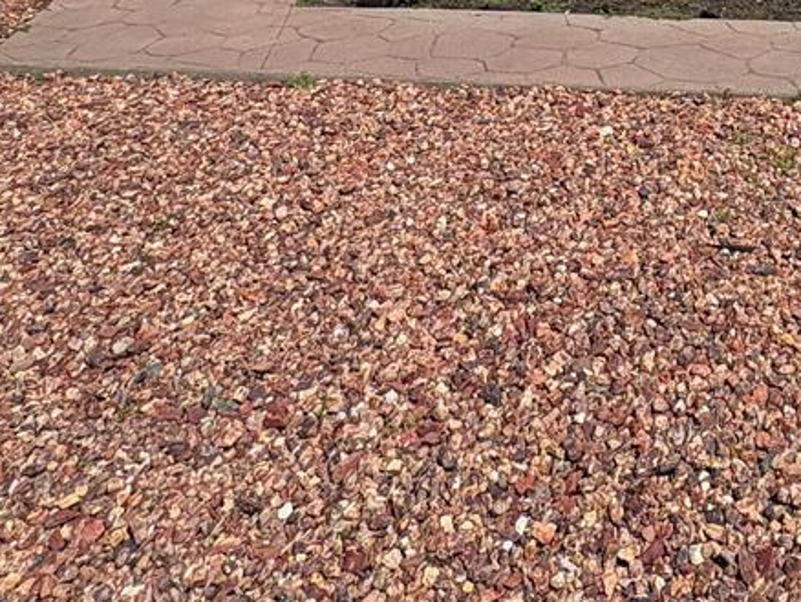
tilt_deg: +5.5
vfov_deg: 23.1
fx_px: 1065
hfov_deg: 37.1
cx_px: 796
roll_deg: +0.2
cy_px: -375
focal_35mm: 46
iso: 50
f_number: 2.2
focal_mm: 2.22
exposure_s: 1/3906
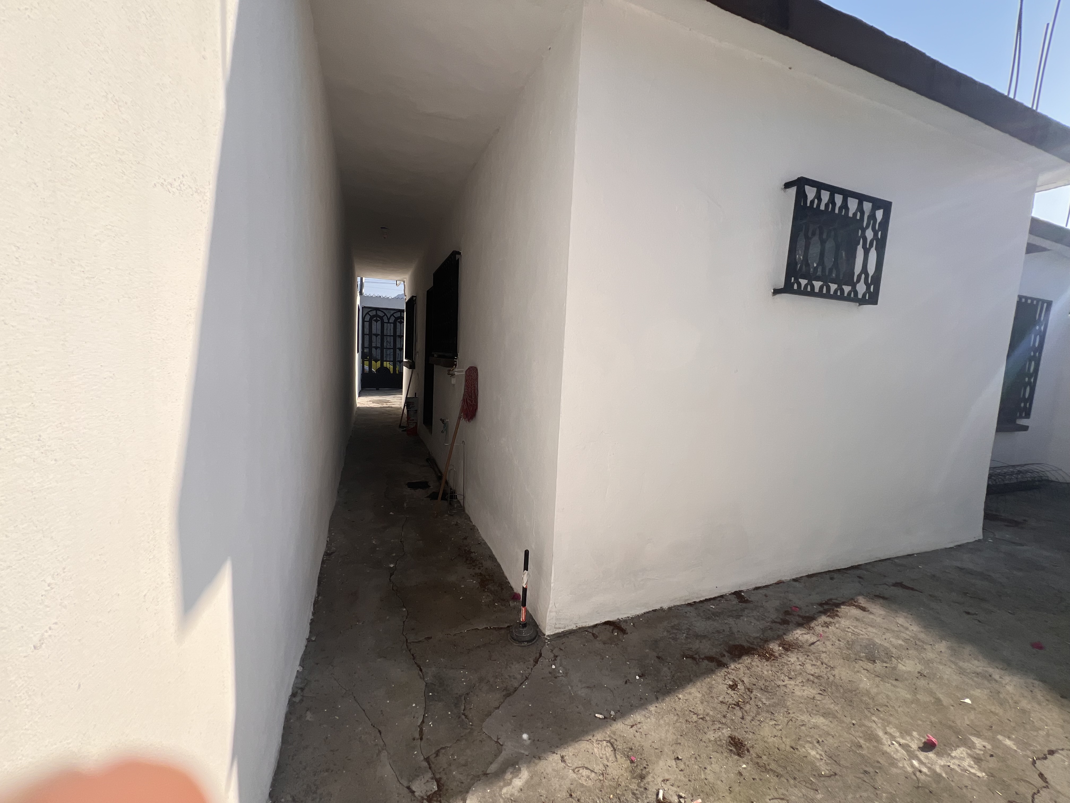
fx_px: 402
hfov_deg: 106.2
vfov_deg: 89.9
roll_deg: -3.5
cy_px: 402
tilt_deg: -2.7
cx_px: 535
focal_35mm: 13
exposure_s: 1/1508
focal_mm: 1.57
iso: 32
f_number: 1.8
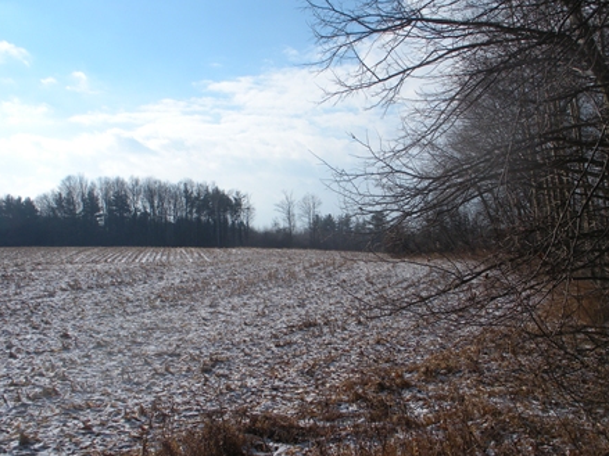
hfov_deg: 45.7
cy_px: 235
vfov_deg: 35.1
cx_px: 334
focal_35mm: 41
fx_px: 721
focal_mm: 6.3
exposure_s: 1/595
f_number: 5.6
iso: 64
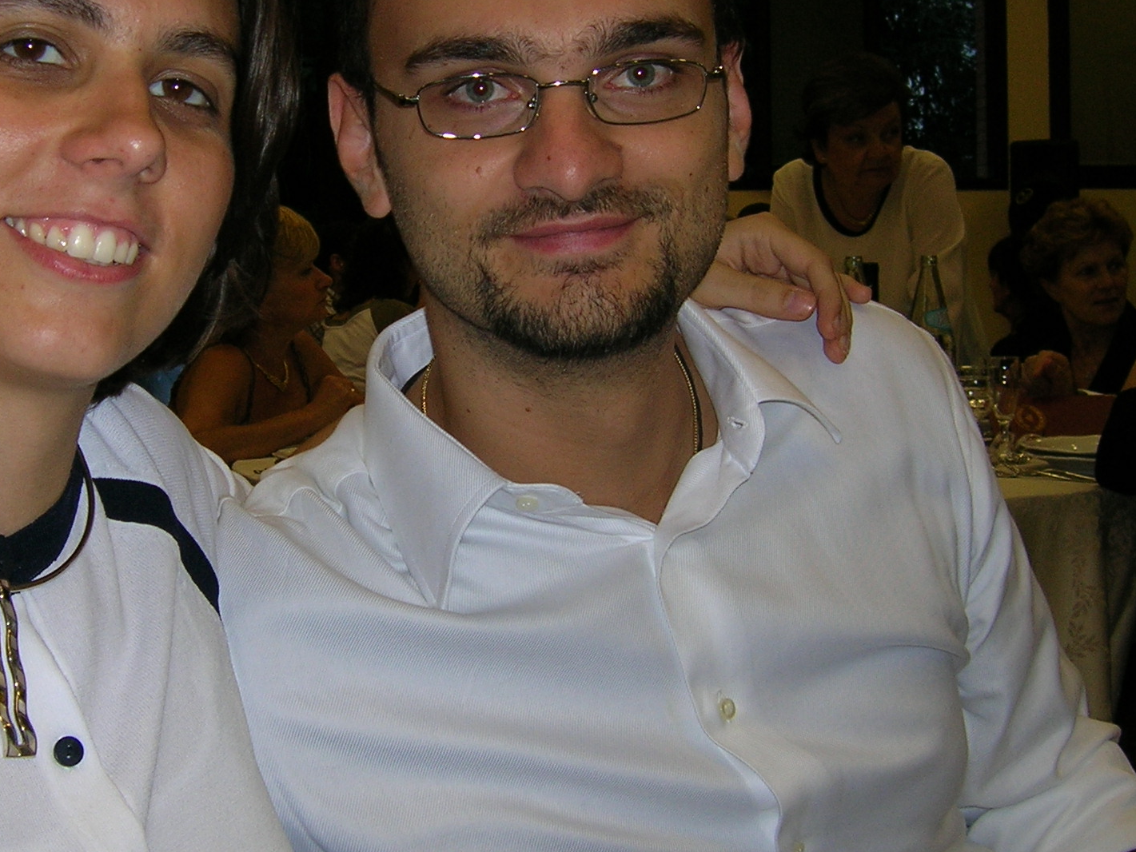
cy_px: 325
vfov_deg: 23.6
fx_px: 2035
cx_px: 397
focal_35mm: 62
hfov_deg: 31.0
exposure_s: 1/60.1
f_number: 2.9
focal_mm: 5.7
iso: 50
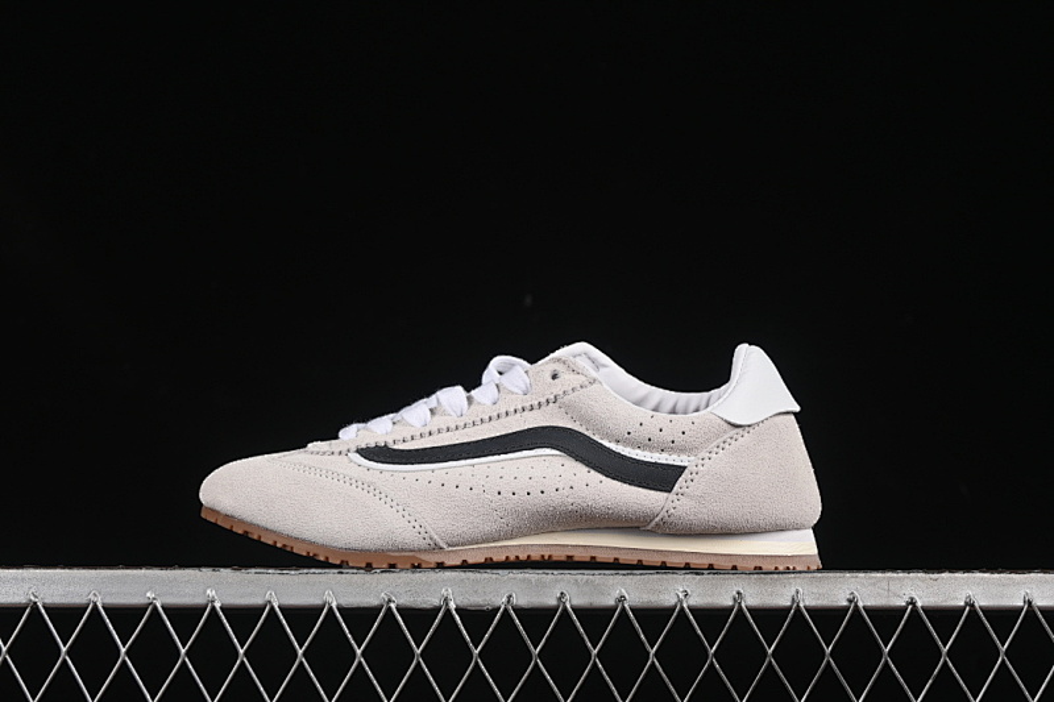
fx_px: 2195
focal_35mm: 75
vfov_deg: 18.2
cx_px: 527
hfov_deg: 27.0
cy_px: 351
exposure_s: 1/80
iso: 160
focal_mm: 50
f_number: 8
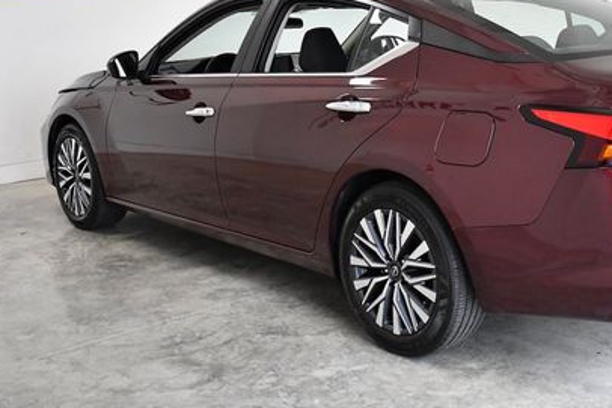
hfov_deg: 37.5
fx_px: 884
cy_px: 115
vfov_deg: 25.8
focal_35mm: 52
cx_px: 436
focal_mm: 22
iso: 2500
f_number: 3.5
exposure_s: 1/1600
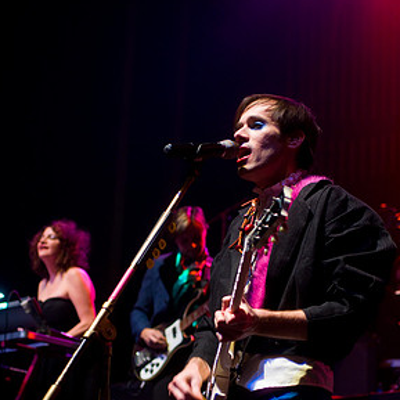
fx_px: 1347
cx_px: 199
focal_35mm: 103
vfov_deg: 16.8
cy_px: 293
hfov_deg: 16.9
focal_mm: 52
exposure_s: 1/125
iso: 640
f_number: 2.8
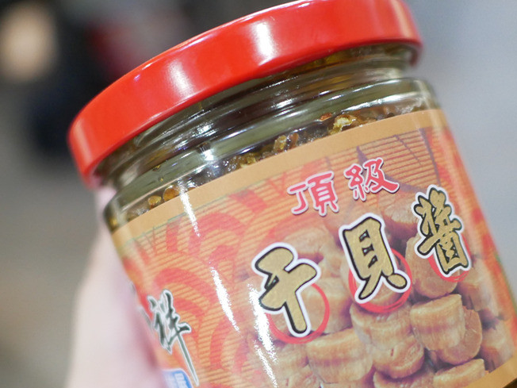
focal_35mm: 46
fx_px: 687
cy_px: 259
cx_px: 289
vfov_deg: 31.3
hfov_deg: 41.2
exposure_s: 1/60
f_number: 1.7
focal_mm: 15
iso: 1600
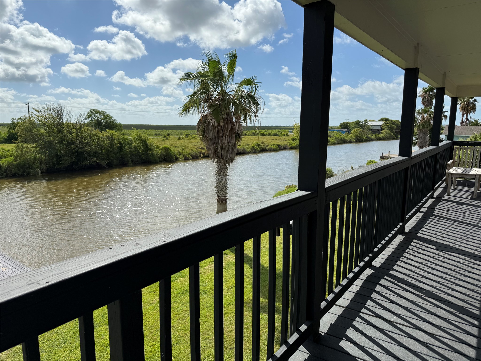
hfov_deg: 71.6
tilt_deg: -8.8
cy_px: 180
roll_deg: -0.5
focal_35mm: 24
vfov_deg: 56.8
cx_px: 240
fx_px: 333
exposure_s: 1/7353
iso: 80
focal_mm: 6.76
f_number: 1.78
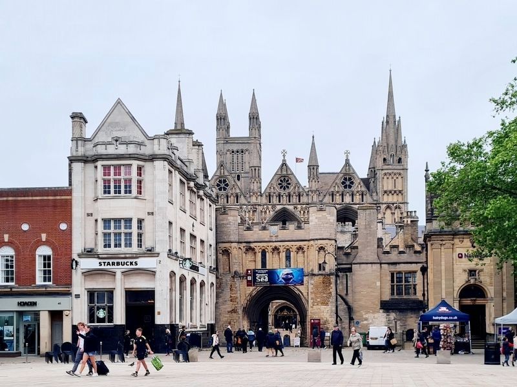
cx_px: 258
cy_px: 194
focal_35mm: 26
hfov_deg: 67.3
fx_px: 388
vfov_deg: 53.1
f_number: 1.8
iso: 50
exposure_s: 1/1111
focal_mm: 5.4
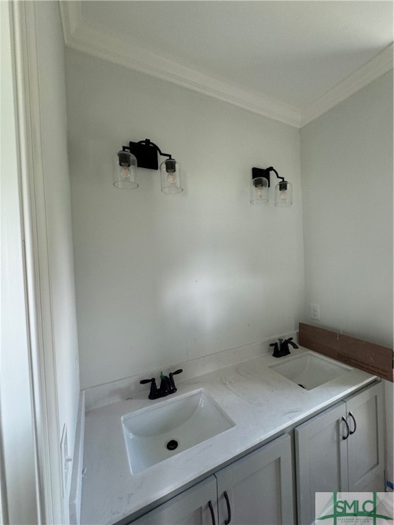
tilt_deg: -1.9
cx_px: 197
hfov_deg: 85.7
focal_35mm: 14
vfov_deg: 102.1
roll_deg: +3.0
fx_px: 212
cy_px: 262
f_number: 2.2
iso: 200
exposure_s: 1/60
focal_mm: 2.22
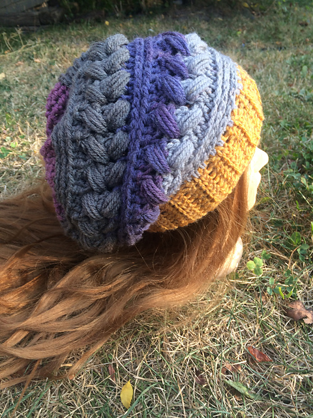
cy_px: 209
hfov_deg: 48.2
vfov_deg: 61.7
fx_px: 350
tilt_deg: -33.1
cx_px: 156
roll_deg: +6.0
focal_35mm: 29
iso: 40
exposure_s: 1/120
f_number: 2.2
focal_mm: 4.15
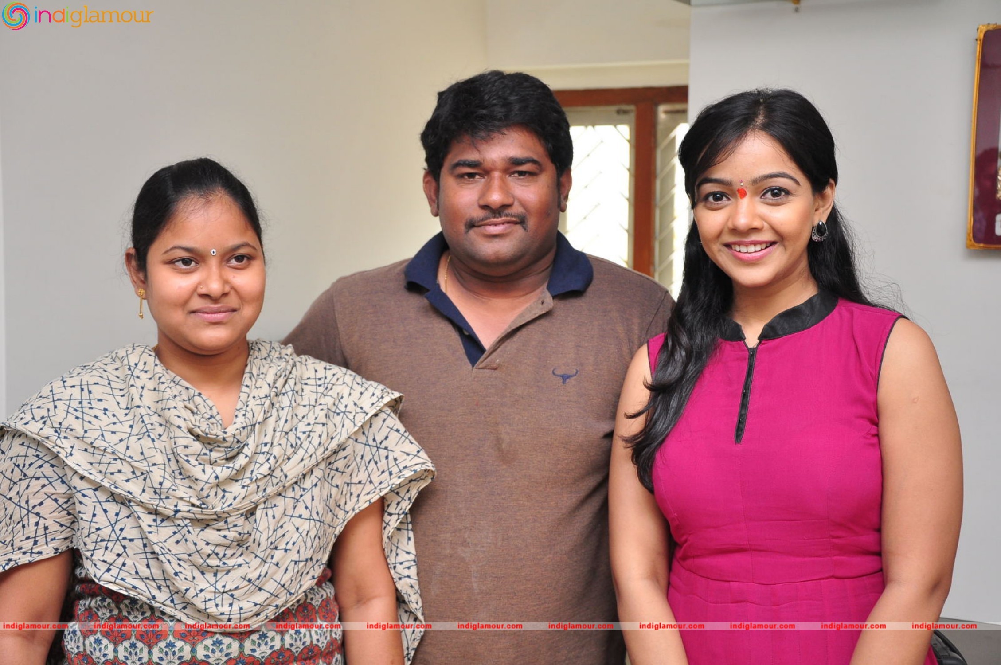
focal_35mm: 51
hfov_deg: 38.9
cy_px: 332
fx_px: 1416
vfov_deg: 26.4
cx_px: 500
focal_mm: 34
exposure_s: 1/125
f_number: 5
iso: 640
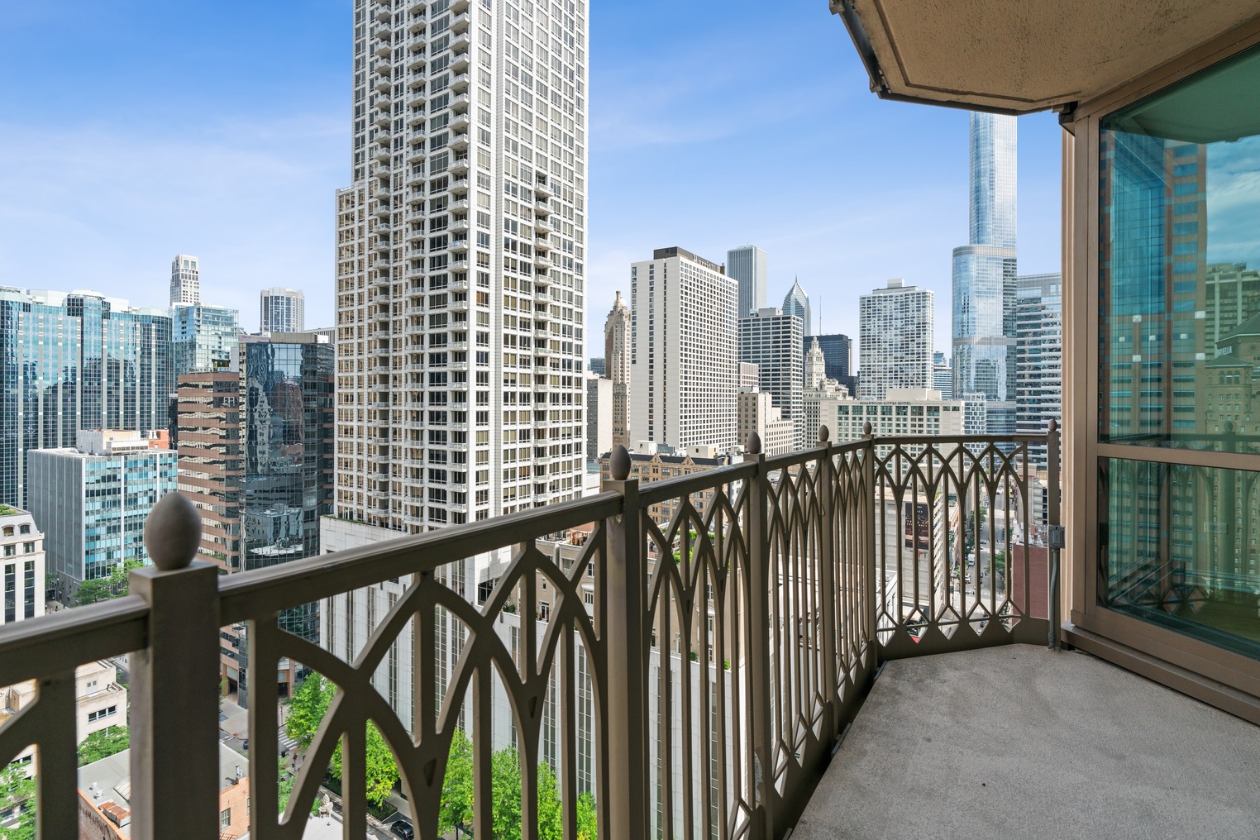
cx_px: 645
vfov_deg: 70.4
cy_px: 399
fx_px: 595
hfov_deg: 93.3
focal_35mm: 17
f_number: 7.1
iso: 320
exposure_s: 1/500
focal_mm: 16
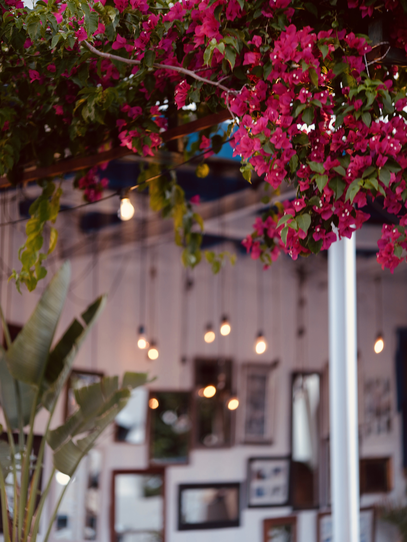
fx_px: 1677
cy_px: 271
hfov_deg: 13.8
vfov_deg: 18.4
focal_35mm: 107
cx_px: 204
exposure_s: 1/200
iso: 500
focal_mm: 135
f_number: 2
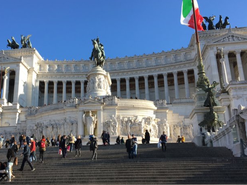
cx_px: 95
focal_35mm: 38
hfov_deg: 48.6
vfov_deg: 37.6
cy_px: 110
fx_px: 271
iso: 25
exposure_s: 1/657
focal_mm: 4.15
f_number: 2.2
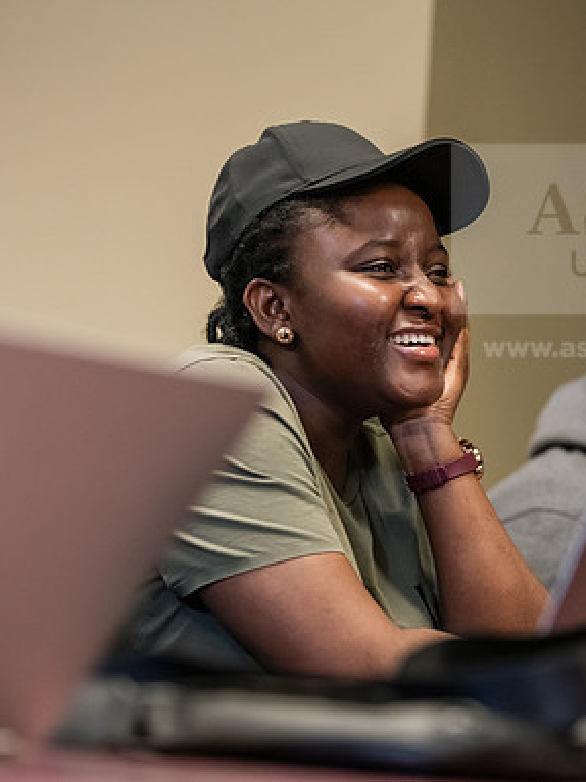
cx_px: 390
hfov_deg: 8.8
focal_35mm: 169
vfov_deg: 11.7
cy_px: 391
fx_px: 3817
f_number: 3.2
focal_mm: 116
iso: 2500
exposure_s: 1/200
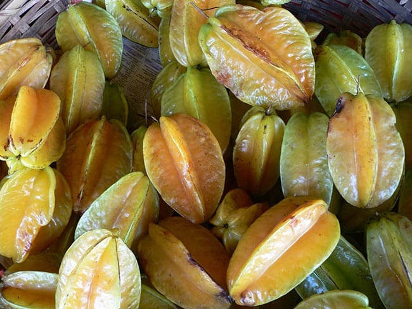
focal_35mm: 36
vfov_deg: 39.7
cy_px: 154
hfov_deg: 51.3
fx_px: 429
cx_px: 206
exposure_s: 1/30
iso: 100
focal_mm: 6
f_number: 2.8
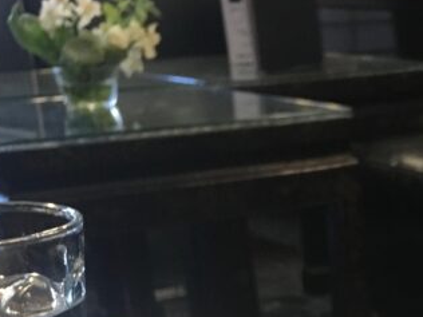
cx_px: 537
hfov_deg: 19.4
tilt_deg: -23.6
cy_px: 459
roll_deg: +1.1
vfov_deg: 14.7
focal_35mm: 94
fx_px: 1149
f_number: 2.2
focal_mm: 4.15
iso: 160
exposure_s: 1/30
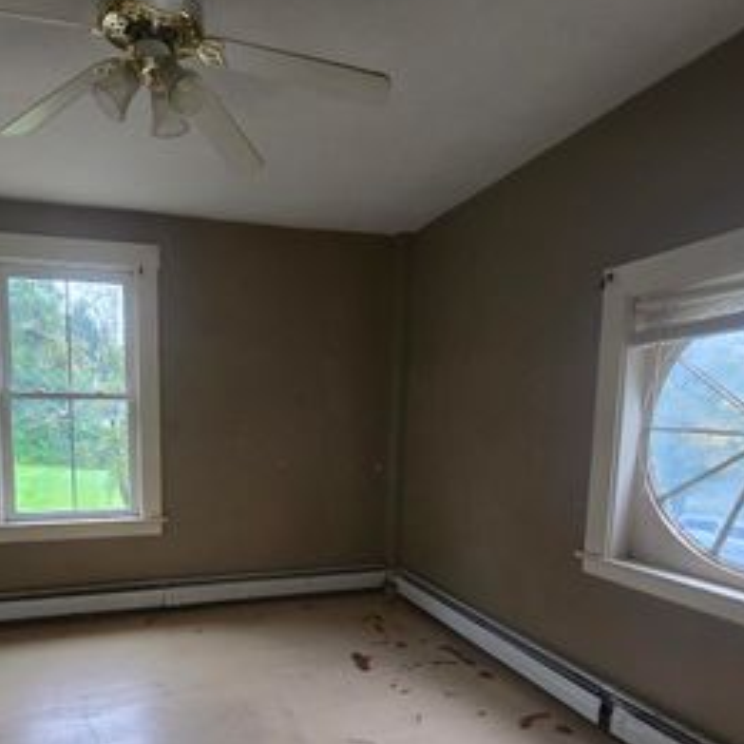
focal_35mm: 22
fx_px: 535
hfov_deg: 69.0
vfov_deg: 67.9
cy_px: 489
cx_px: 299
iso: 250
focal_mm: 2.2
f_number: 2.2
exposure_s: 1/60
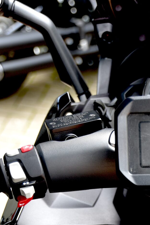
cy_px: 294
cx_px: 198
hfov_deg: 10.8
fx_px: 774
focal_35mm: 124
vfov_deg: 15.7
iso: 200
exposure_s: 1/60
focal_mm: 45
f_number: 3.5
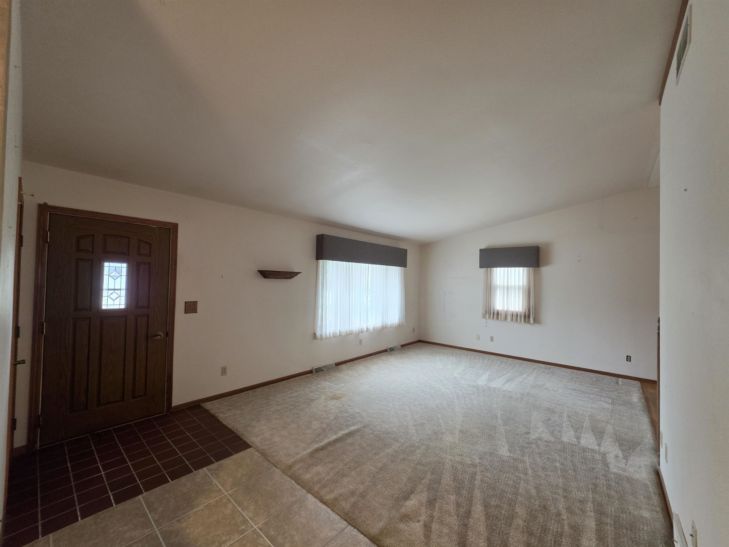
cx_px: 364
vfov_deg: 89.9
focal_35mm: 13
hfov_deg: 106.2
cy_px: 274
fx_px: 274
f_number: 1.9
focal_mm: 2.2
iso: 250
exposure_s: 1/60
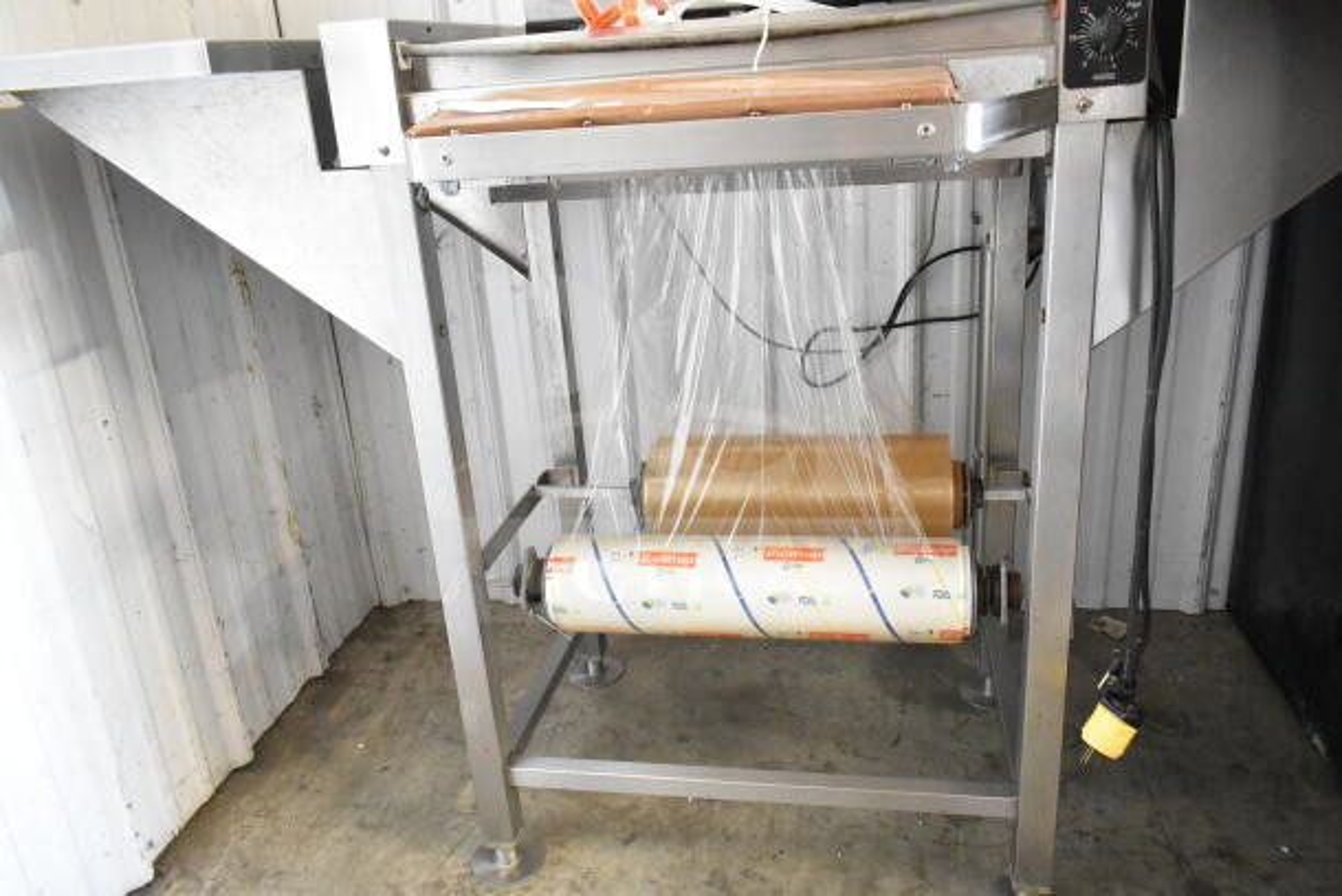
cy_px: 448
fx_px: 1007
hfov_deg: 67.4
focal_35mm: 27
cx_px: 671
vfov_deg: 48.0
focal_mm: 18
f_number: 3.5
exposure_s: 1/30
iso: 5600
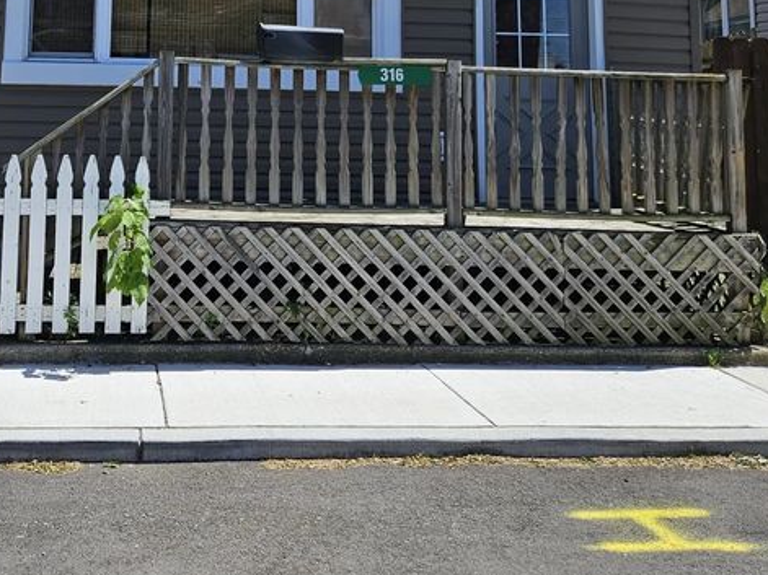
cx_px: 240
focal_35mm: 50
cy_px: -26
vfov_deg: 27.1
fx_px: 1109
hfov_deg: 37.7
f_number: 1.8
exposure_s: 1/1904
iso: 25
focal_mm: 5.4
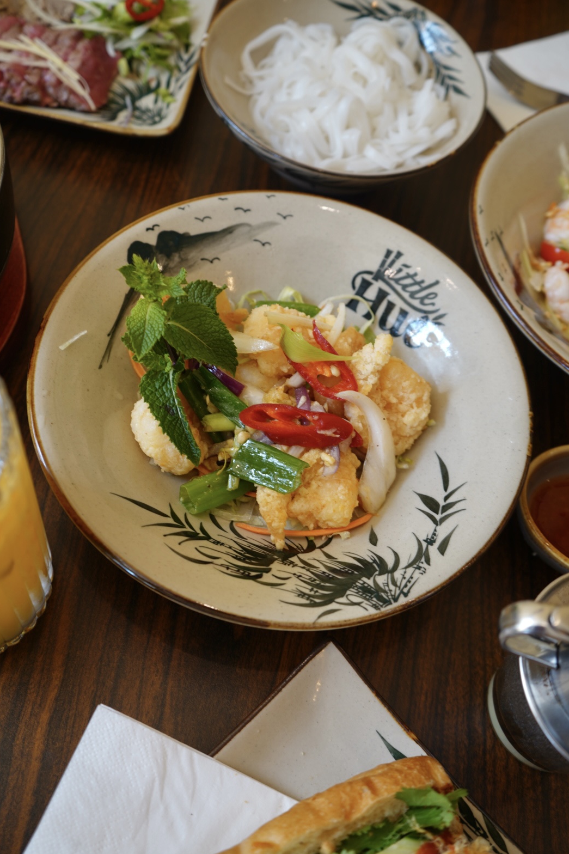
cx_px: 286
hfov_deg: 40.0
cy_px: 438
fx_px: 782
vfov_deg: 57.2
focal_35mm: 33
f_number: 4.5
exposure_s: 1/10
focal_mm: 32
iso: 80
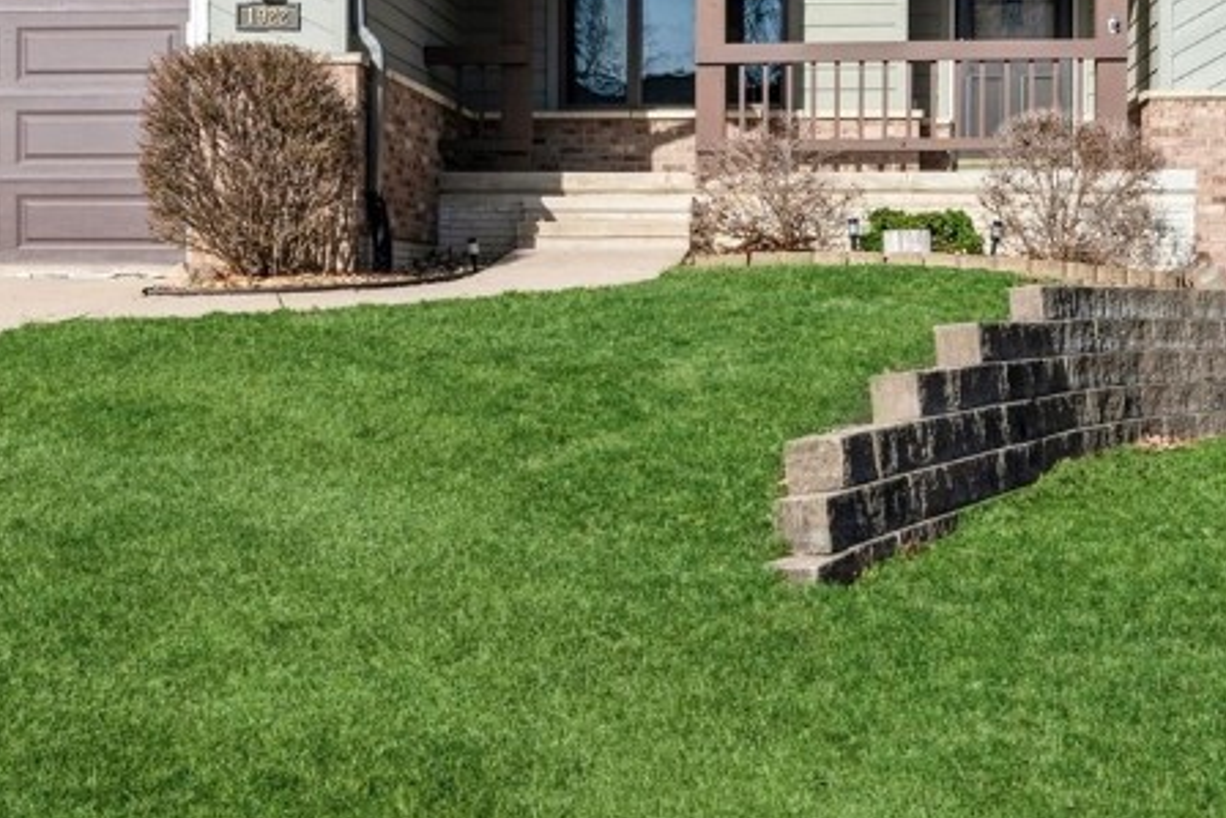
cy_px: 306
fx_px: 1839
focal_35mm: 54
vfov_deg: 25.0
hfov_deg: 36.9
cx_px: 629
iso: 200
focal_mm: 21
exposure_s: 1/640
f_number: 8
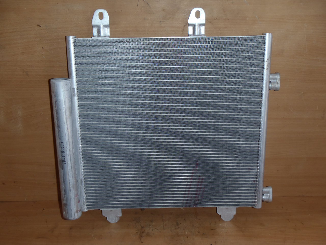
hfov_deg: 49.0
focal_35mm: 38
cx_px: 163
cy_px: 122
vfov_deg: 37.7
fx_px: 358
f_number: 4.6
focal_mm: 6.83
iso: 100
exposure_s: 1/40
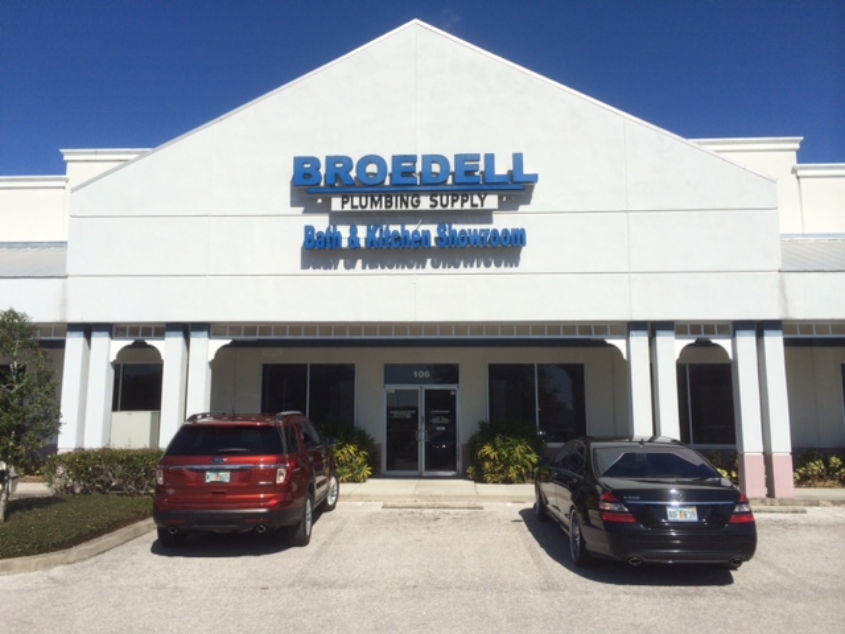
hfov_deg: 60.0
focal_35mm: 30
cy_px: 317
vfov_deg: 46.8
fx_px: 732
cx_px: 422
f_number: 2.2
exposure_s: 1/3731
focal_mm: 4.12
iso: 32
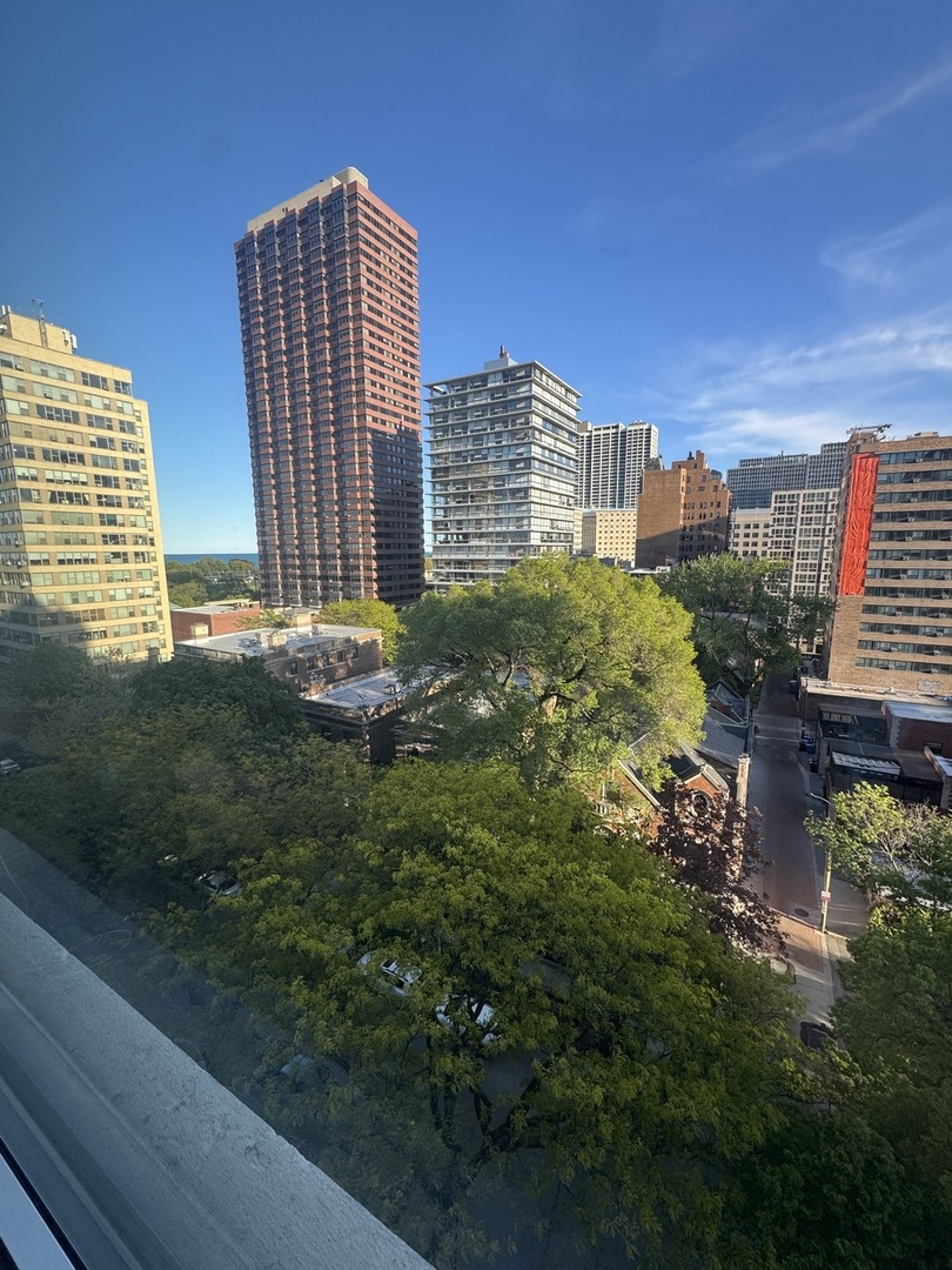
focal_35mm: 14
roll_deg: +0.9
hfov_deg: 85.7
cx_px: 476
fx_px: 513
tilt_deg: -9.9
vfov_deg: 102.1
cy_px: 635
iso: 40
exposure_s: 1/332
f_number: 2.2
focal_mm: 2.22
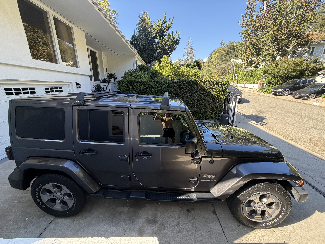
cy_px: 122
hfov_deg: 102.1
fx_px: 131
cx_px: 162
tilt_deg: -15.6
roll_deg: +1.5
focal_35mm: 14
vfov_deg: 85.7
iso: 50
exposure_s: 1/192
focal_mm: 2.22
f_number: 2.2
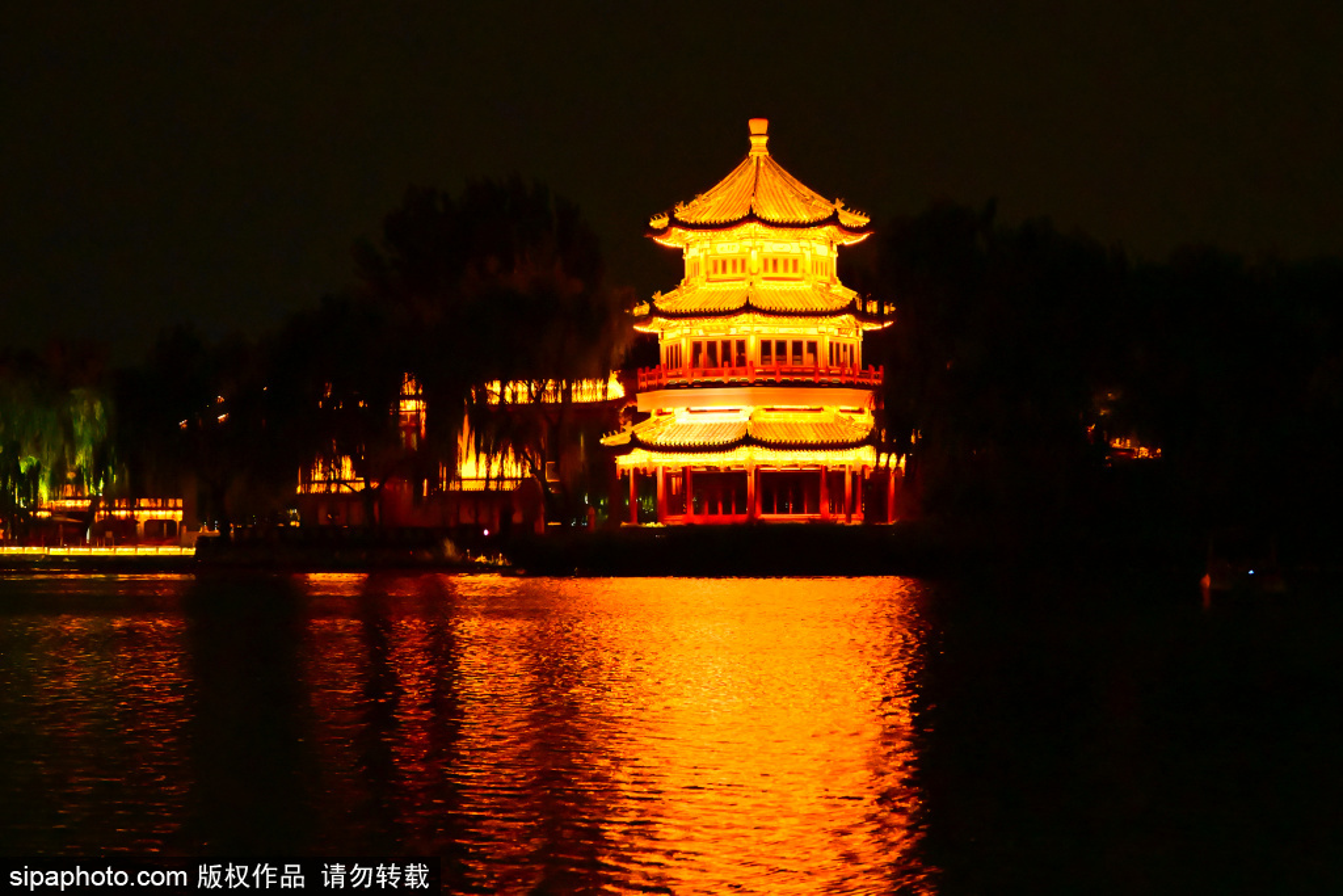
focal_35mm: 66
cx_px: 672
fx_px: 2462
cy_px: 448
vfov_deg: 20.6
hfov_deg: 30.5
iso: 25600
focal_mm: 66
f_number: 6
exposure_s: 1/160
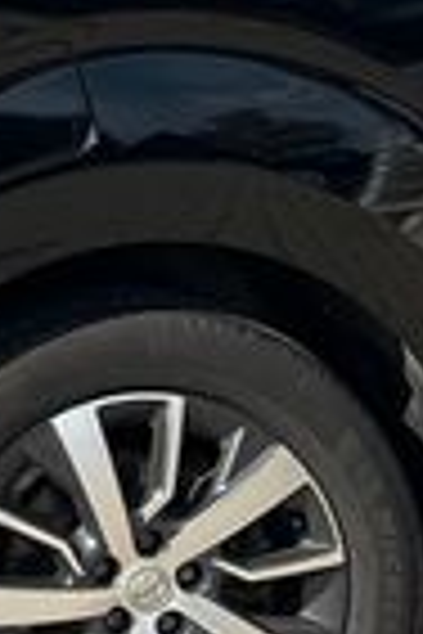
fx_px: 3472
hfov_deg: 6.0
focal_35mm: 197
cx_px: -1152
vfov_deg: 10.1
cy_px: -292
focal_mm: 5.1
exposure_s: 1/3215
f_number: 1.6
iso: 50
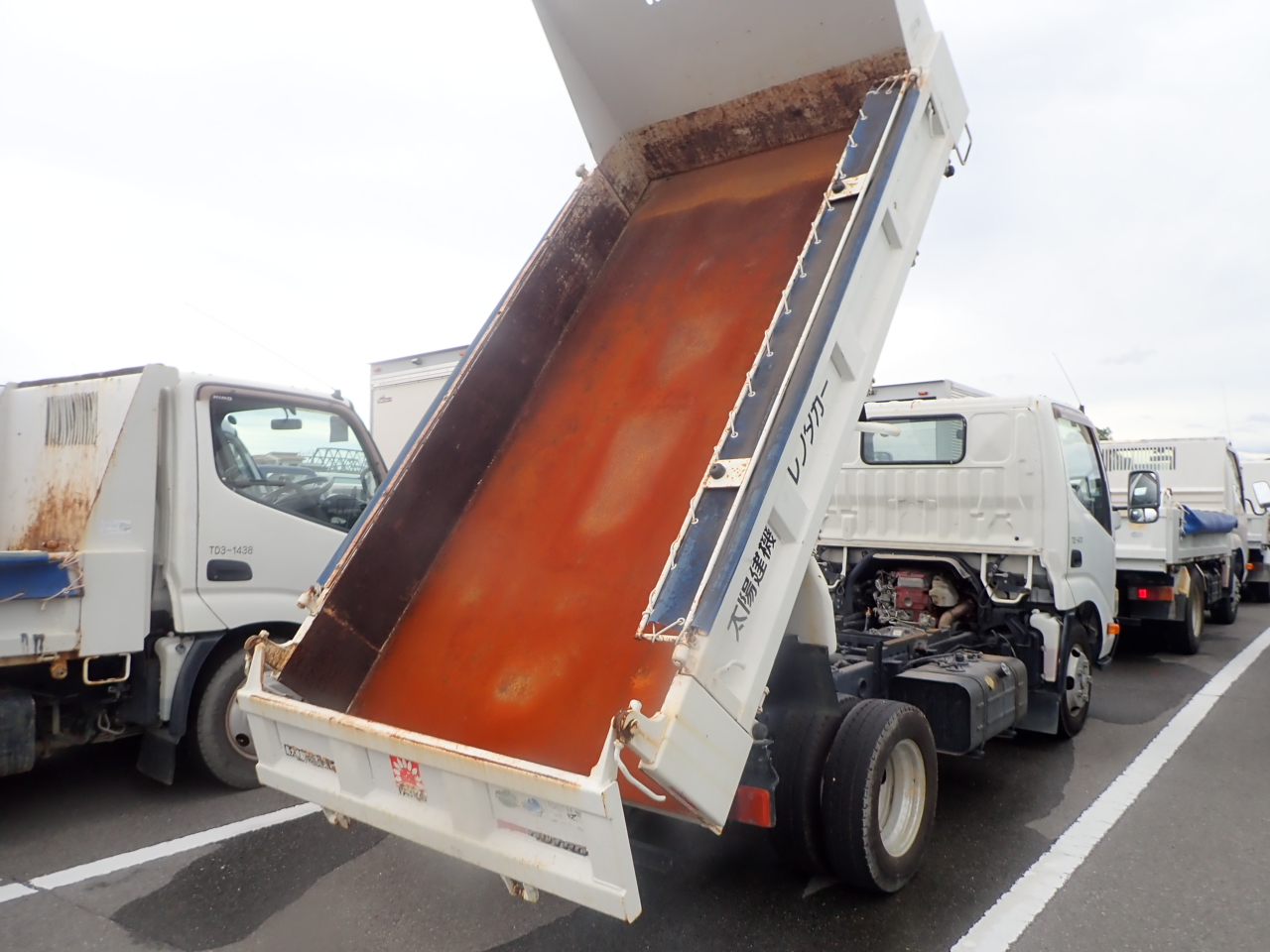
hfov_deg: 69.4
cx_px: 635
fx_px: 917
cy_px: 476
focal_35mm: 25
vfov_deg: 54.9
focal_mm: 4.5
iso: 100
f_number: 2.8
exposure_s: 1/320
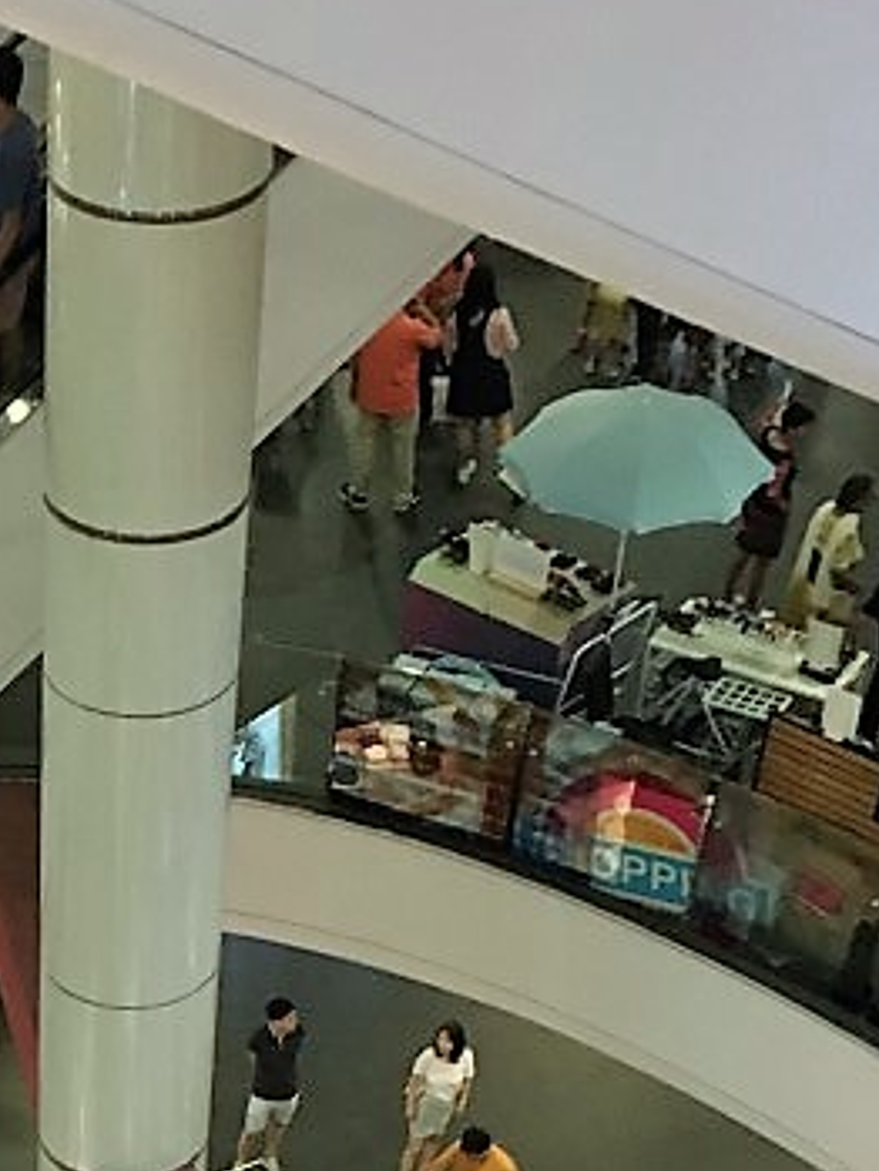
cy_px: 1349
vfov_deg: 21.6
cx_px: -111
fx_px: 2876
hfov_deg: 16.8
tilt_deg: -44.6
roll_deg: +2.9
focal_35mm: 85
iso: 250
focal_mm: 4.15
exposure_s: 1/33
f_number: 2.2
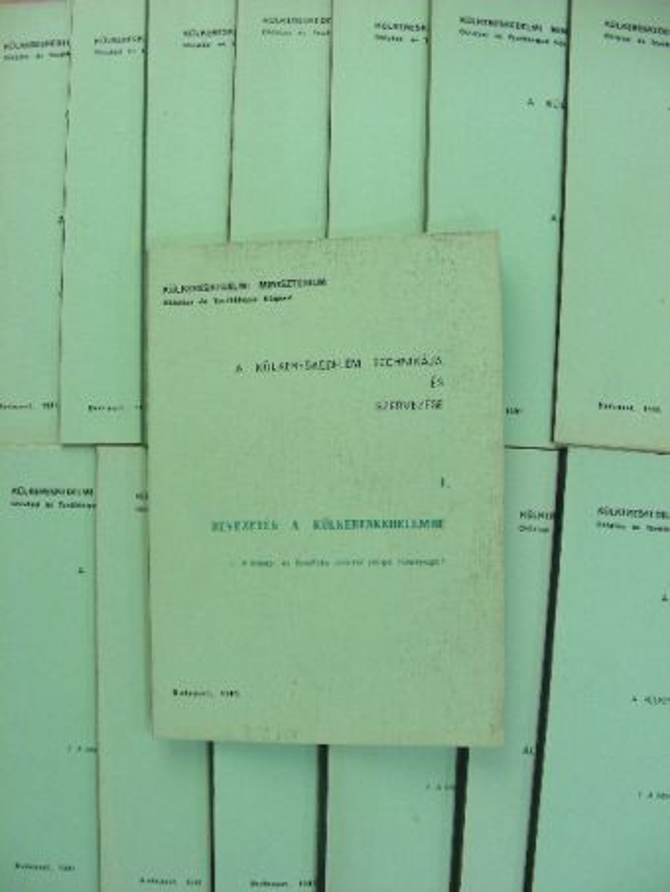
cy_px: 446
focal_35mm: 38
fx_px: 980
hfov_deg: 37.7
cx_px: 335
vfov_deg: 49.0
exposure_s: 1/30.2
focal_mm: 6.3
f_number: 3.5
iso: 154
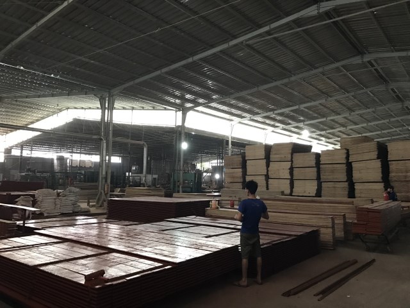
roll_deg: -1.5
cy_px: 154
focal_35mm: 28
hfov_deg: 63.4
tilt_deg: +4.3
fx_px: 332
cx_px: 205
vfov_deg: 49.7
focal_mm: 3.99
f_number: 1.8
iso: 100
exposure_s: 1/14
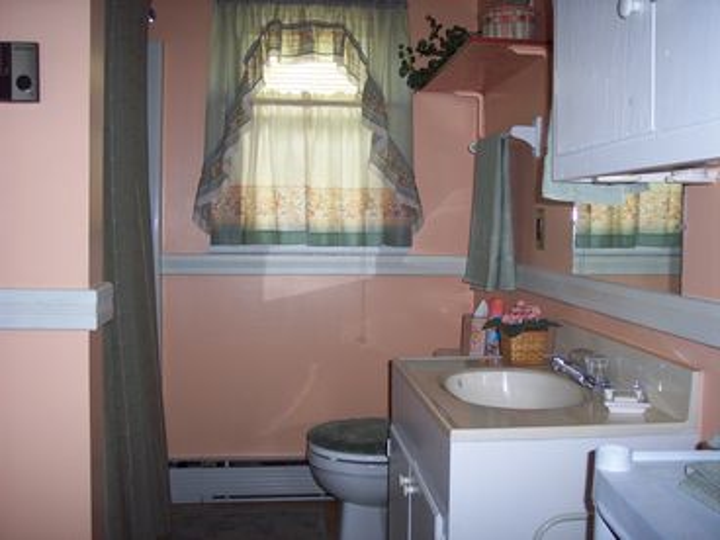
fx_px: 811
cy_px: 270
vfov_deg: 36.8
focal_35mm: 39
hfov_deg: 47.9
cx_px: 360
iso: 100
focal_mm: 8
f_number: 2.8
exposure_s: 1/60
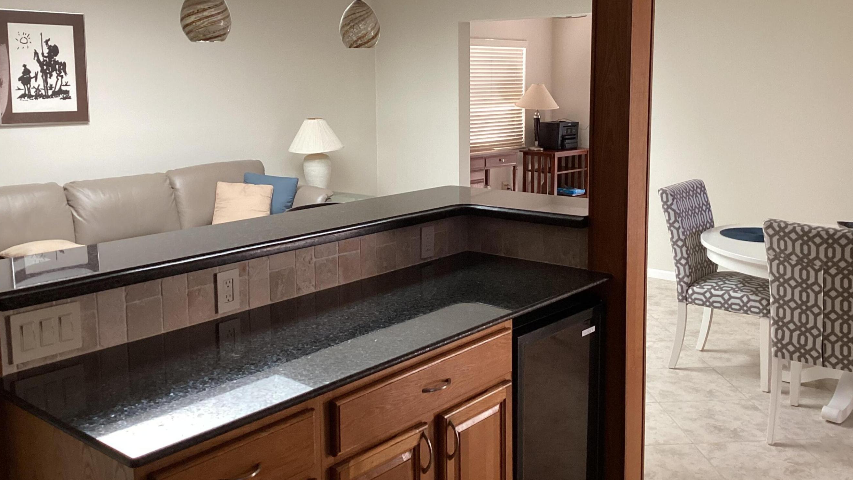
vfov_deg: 31.9
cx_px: 438
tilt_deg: -7.9
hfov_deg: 54.0
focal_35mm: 37
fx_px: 837
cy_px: 184
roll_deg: -0.1
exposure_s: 1/60
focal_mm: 3.3
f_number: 2.4
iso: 125
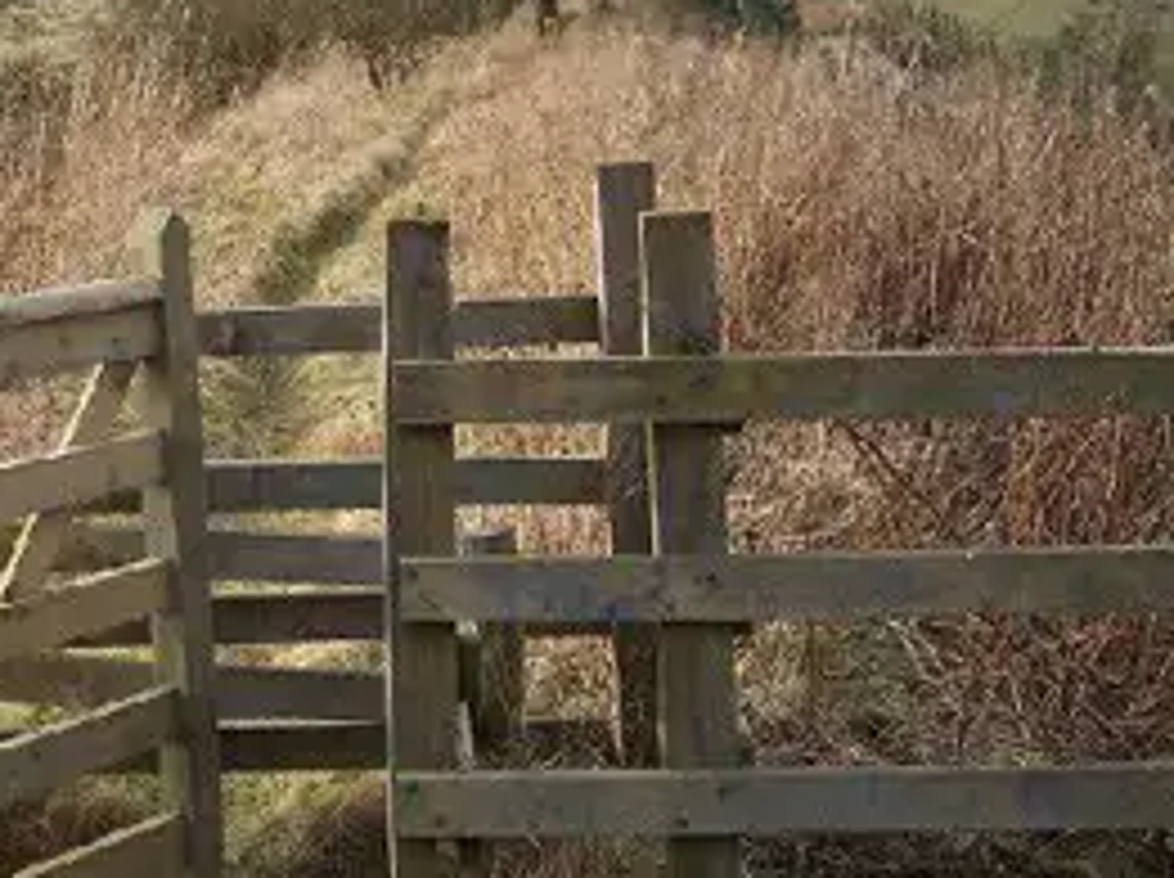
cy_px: 158
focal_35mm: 70
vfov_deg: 20.7
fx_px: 2371
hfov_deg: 27.0
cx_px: 166
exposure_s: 1/350
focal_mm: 8
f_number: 2.8
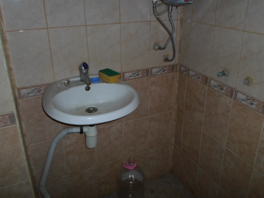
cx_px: 139
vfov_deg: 46.7
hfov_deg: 59.9
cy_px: 85
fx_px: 229
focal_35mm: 30
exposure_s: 1/30
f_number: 2.5
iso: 100
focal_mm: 4.5
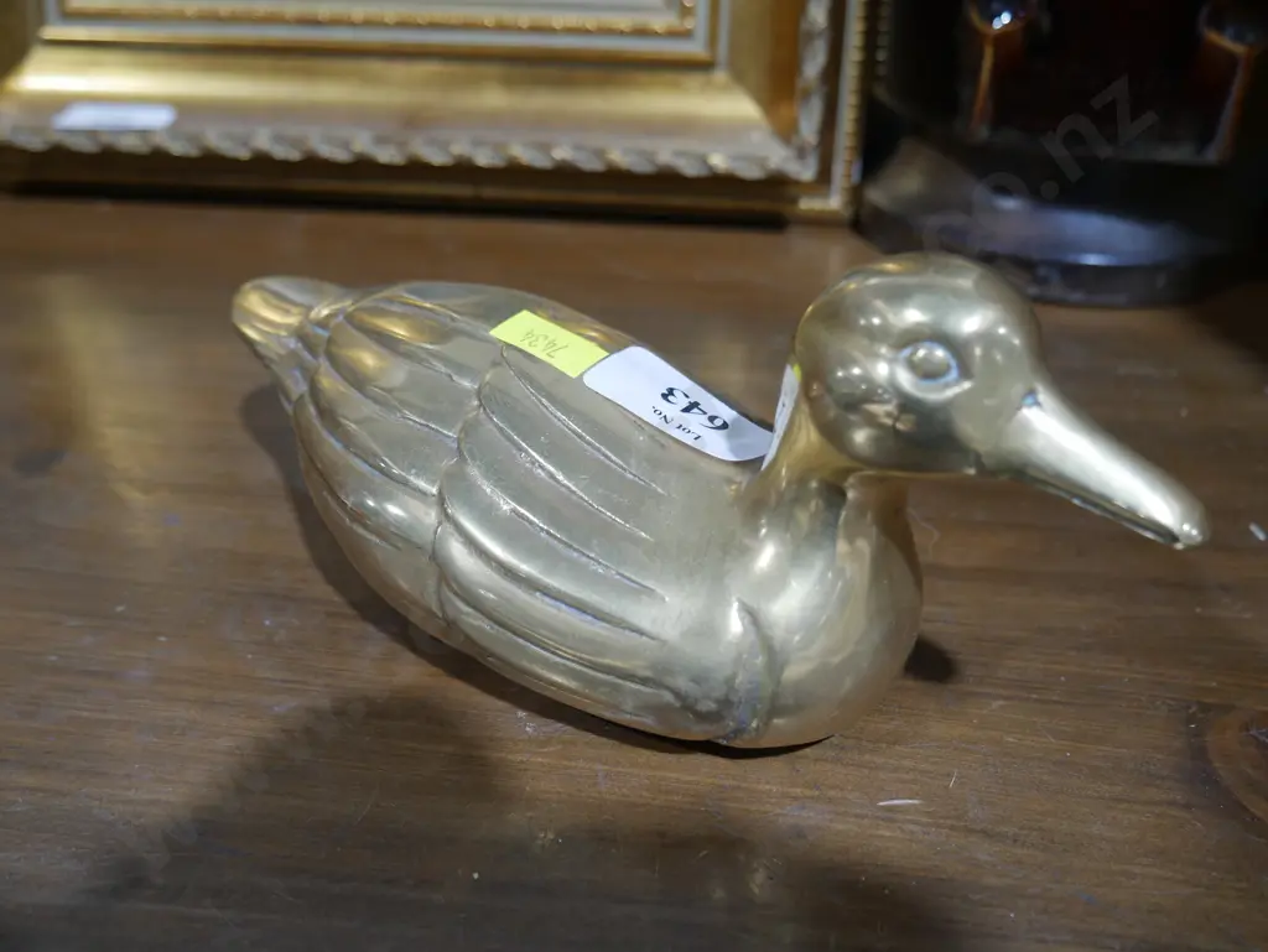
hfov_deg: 56.8
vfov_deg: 44.2
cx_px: 634
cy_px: 476
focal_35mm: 32
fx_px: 1173
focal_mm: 16
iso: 400
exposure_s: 1/60
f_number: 3.6
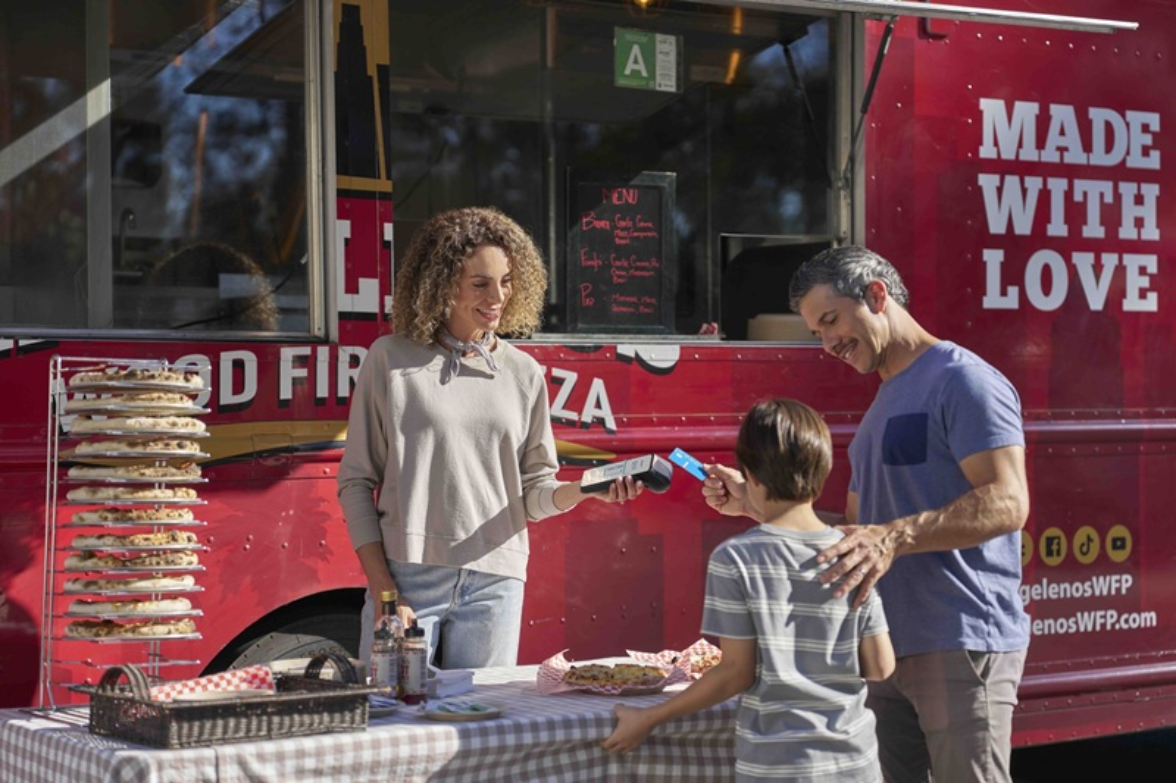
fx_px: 2286
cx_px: 588
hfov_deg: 28.8
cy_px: 392
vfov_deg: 19.4
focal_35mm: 70
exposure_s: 1/1600
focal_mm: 70
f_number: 2
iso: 100
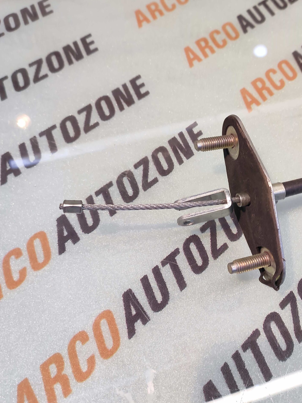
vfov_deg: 73.8
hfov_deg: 57.6
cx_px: 199
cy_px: 186
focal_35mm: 23
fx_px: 268
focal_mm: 4.74
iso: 167
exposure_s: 1/33
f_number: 1.79
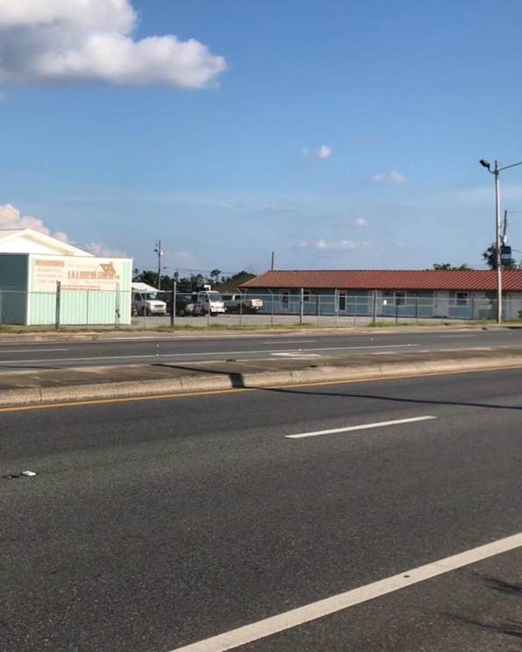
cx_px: 56
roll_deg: -1.7
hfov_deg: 30.7
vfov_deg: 39.5
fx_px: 908
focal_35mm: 47
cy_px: 315
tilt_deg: -2.0
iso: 20
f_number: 1.8
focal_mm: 3.99
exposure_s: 1/2208
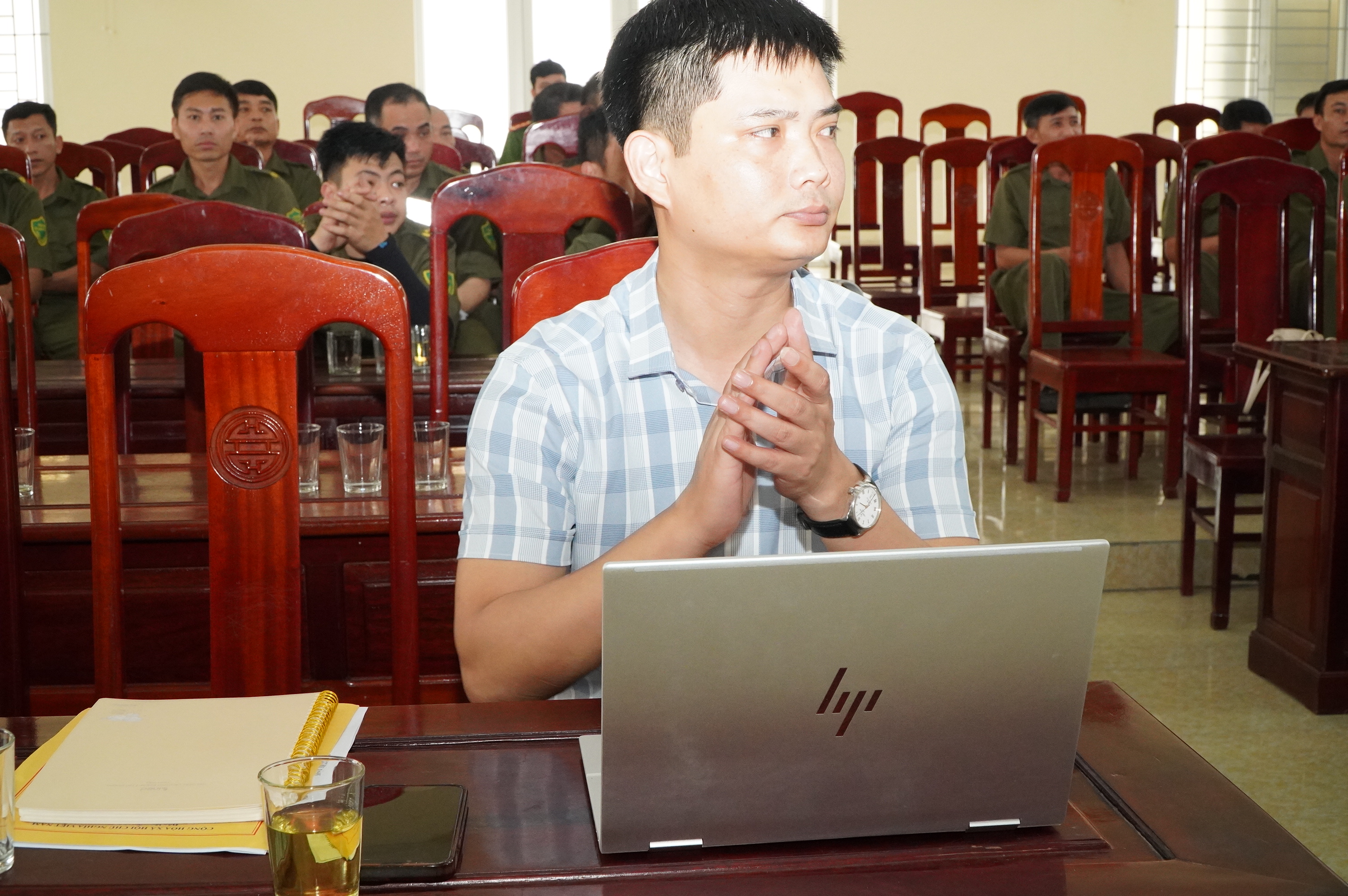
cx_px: 674
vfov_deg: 30.8
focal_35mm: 44
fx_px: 1627
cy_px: 448
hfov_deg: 45.0
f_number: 9
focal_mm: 29
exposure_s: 1/125
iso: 3200
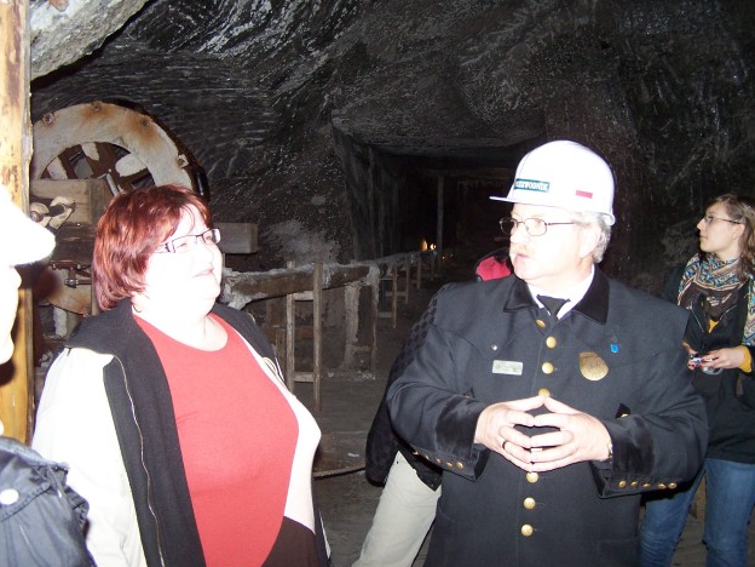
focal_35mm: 39
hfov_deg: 47.9
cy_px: 281
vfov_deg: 36.8
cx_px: 380
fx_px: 851
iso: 140
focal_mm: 6.3
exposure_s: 1/60
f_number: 2.8
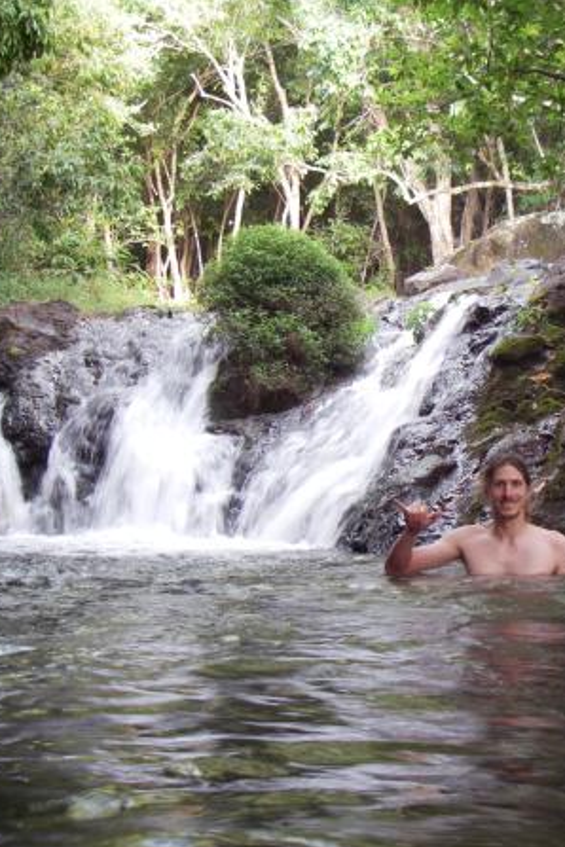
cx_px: 480
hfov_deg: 24.9
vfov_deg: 37.5
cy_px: 424
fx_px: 1248
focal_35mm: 53
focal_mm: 6.3
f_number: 3.3
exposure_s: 1/20
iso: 160
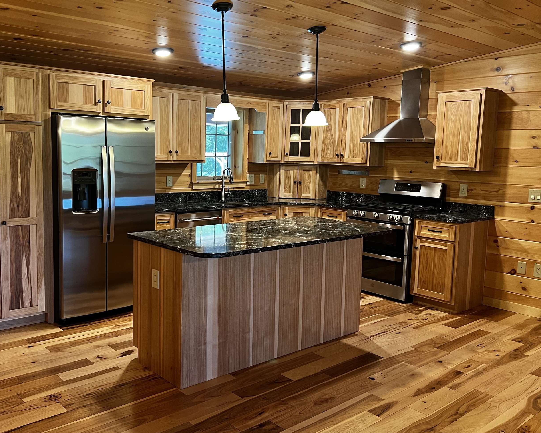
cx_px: 219
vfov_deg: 45.8
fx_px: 512
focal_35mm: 32
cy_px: 203
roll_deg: -0.7
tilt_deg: -6.0
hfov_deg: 55.3
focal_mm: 5.7
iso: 125
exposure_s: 1/60
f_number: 1.5
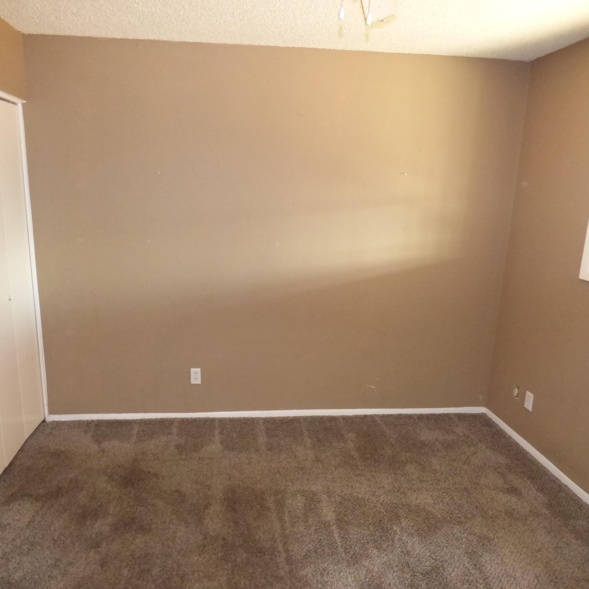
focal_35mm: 24
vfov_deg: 65.0
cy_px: 295
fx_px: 462
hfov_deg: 64.8
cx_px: 262
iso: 800
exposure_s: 1/40
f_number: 2.8
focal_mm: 3.58
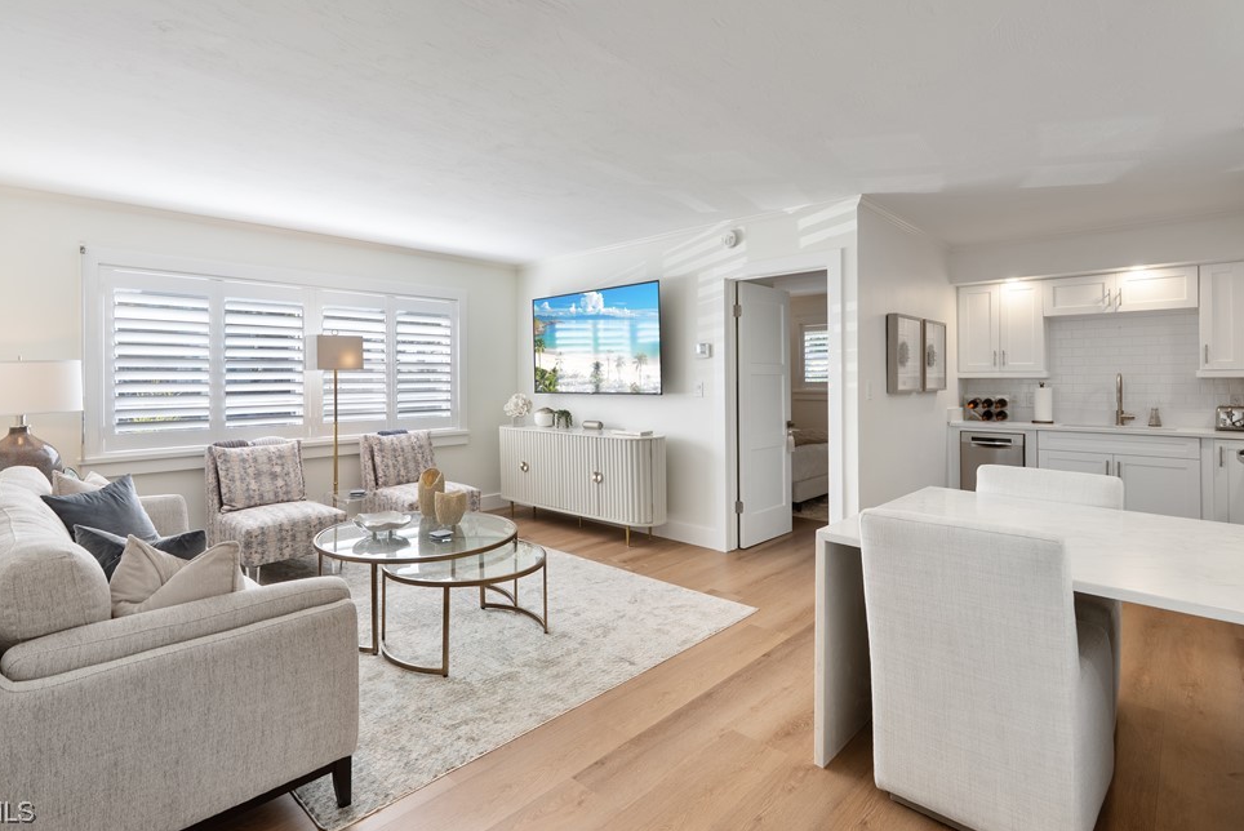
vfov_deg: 67.3
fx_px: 622
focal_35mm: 18
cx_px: 584
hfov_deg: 89.9
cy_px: 372
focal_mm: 16
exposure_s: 1/4
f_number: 9
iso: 100
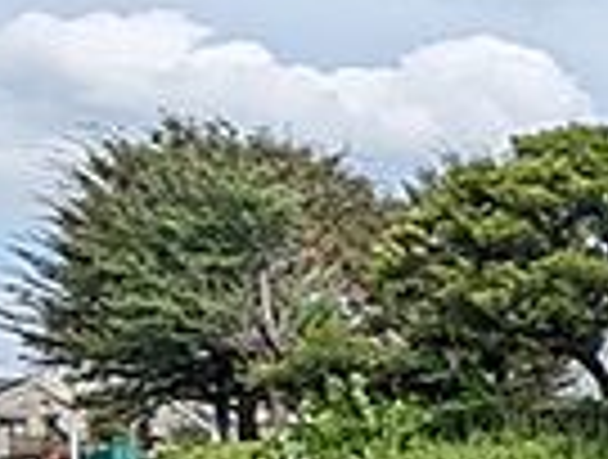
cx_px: 1293
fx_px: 1092
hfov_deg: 17.7
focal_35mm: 62
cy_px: 558
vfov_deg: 21.9
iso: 51
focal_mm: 1.83
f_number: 2.2
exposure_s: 1/5650
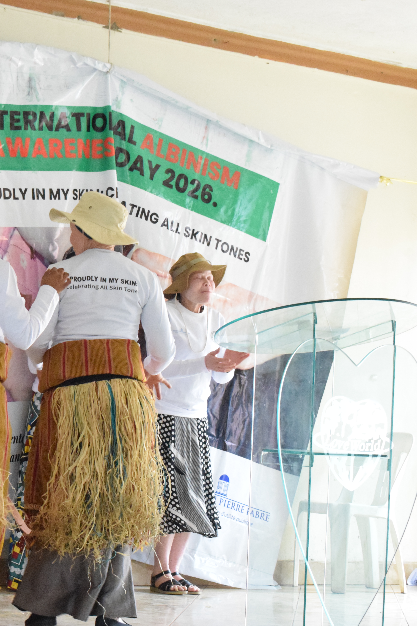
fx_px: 1807
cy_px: 313
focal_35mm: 104
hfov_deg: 12.9
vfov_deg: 19.6
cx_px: -36
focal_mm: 46
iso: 8000
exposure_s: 1/160
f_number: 8
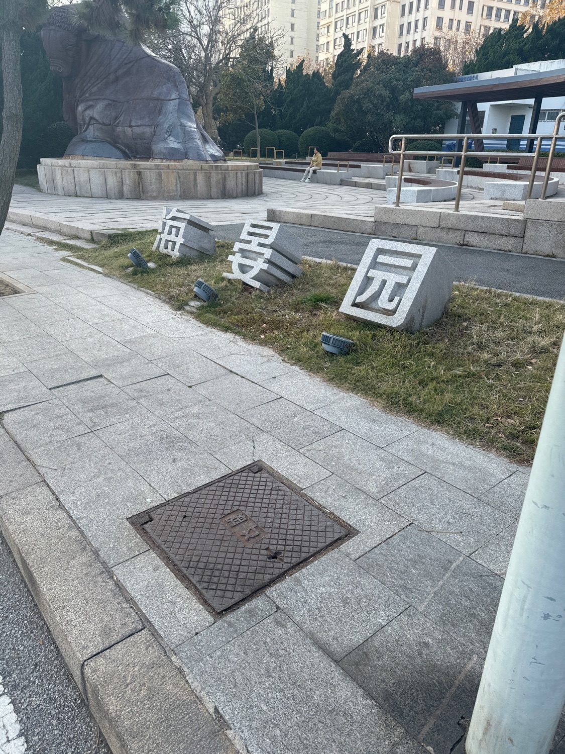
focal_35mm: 24
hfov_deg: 56.8
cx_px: 282
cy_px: 377
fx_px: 522
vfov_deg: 71.6
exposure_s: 1/938
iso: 80
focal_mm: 6.76
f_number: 1.78
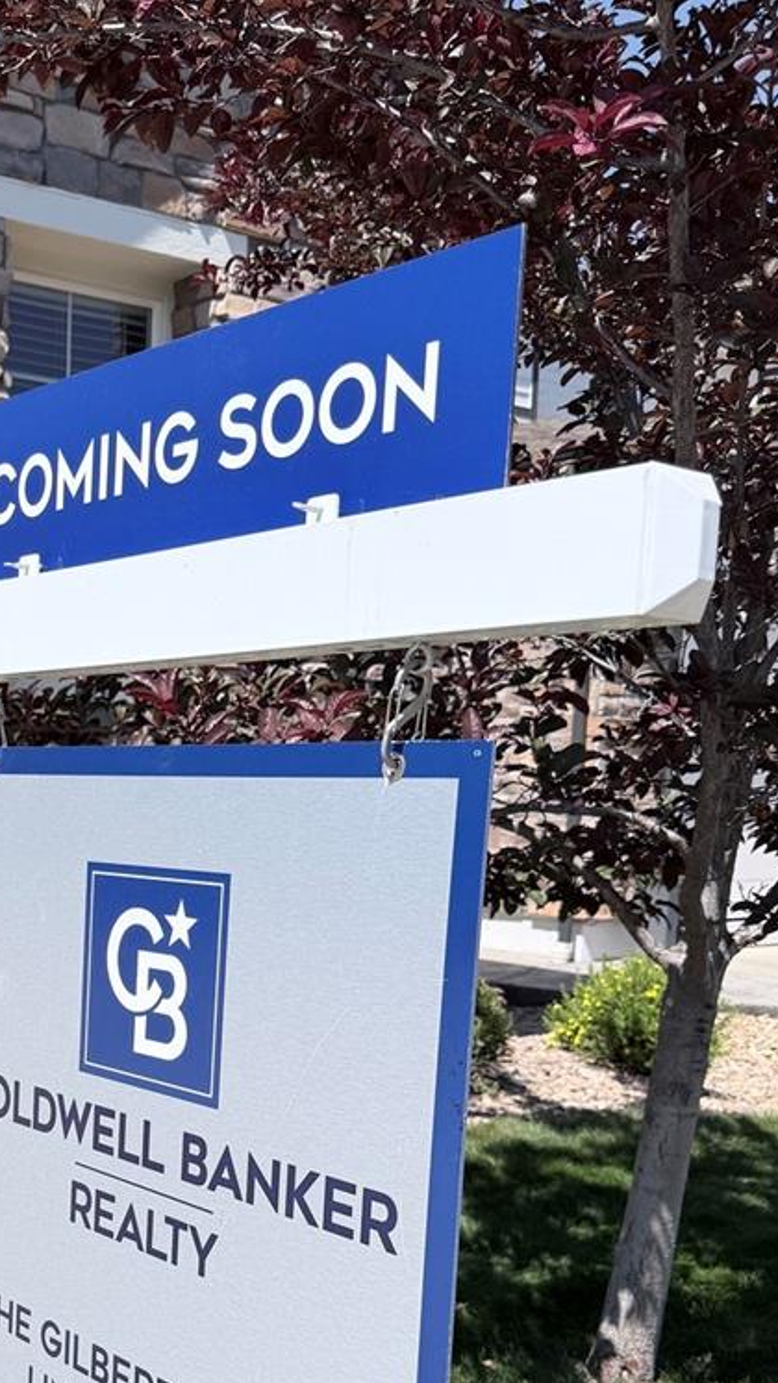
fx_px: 1541
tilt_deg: -9.0
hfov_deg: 26.8
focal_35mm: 42
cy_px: 991
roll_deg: -1.4
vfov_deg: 47.0
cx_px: 7
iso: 80
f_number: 1.78
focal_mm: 6.76
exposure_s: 1/5319
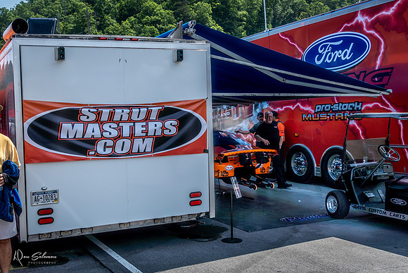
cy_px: 128
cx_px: 161
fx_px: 482
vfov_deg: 31.5
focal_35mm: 43
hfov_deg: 45.6
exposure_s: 1/2500
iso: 100
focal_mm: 18
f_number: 4
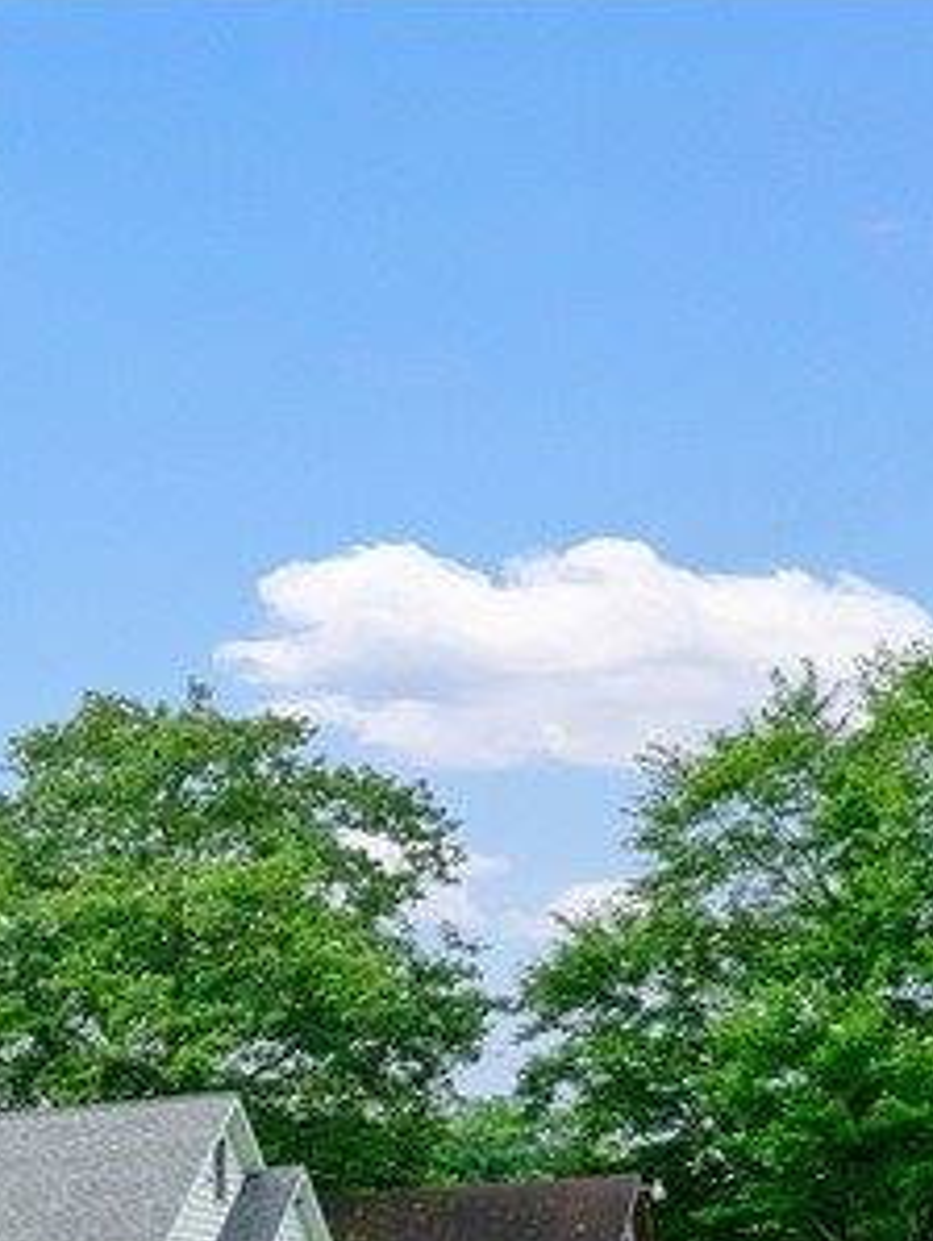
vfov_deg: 32.2
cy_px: 1495
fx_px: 1758
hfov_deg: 19.8
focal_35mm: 49
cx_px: -833
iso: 320
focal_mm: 14
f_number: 9
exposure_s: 1/320
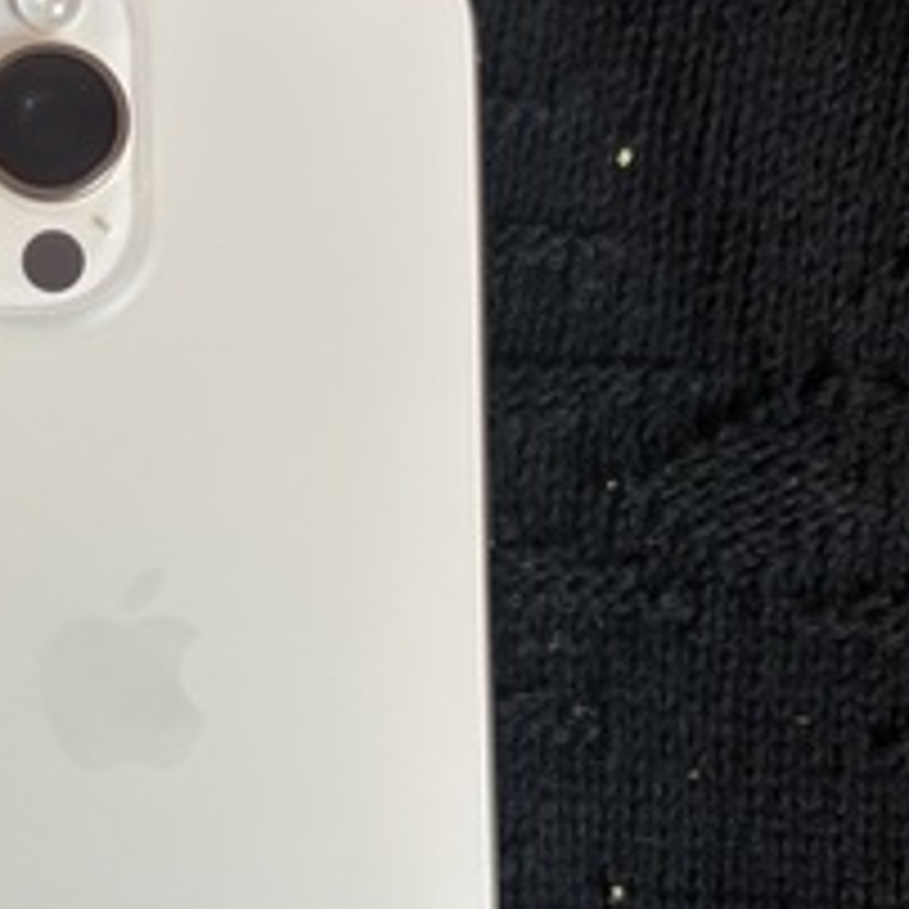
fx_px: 1545
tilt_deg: -86.7
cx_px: 164
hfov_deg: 31.8
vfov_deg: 32.6
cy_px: 587
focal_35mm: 52
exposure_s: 1/40
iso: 400
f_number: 1.6
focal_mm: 5.96
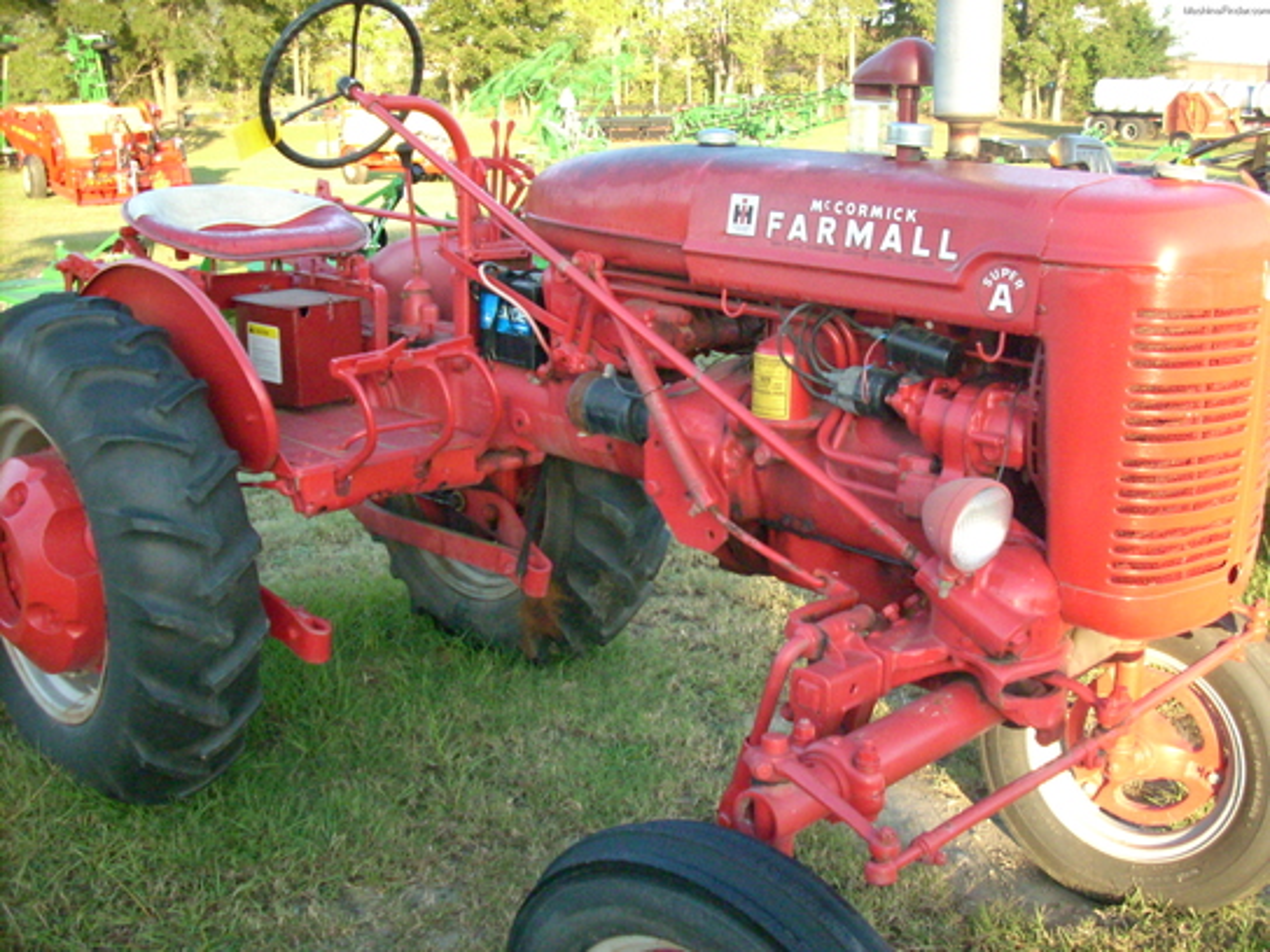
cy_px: 476
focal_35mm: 37
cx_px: 635
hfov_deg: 50.1
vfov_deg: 38.7
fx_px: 1357
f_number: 2.8
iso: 518
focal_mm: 6.2
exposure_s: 1/125
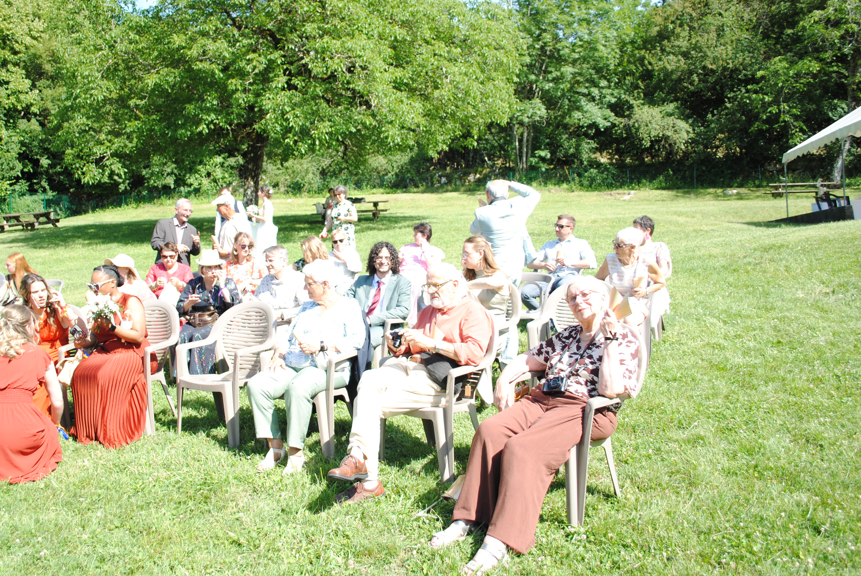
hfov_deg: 60.1
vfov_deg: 42.4
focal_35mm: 31
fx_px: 742
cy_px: 265
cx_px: 382
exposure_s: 1/250
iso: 100
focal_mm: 18
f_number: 8
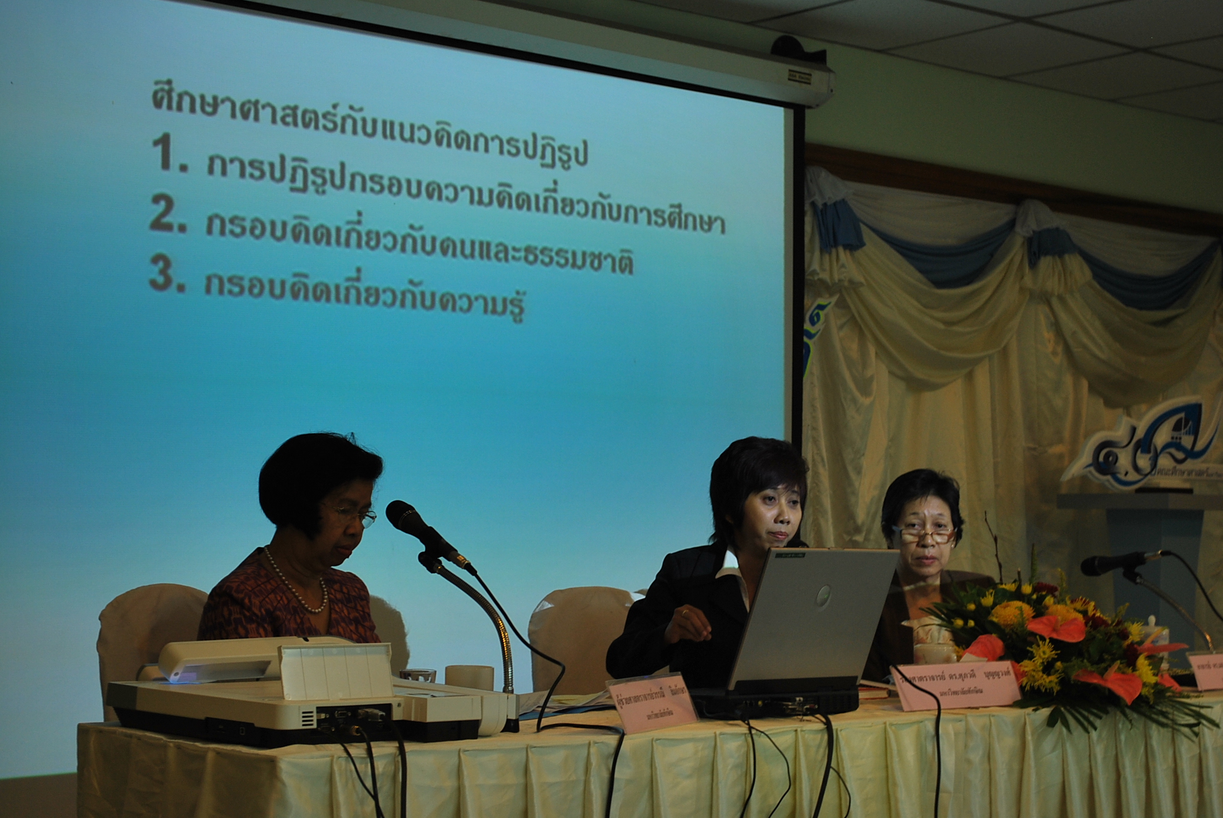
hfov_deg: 31.9
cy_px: 409
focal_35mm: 63
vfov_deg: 21.6
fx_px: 2143
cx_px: 612
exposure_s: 1/10
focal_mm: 42
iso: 200
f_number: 5.6
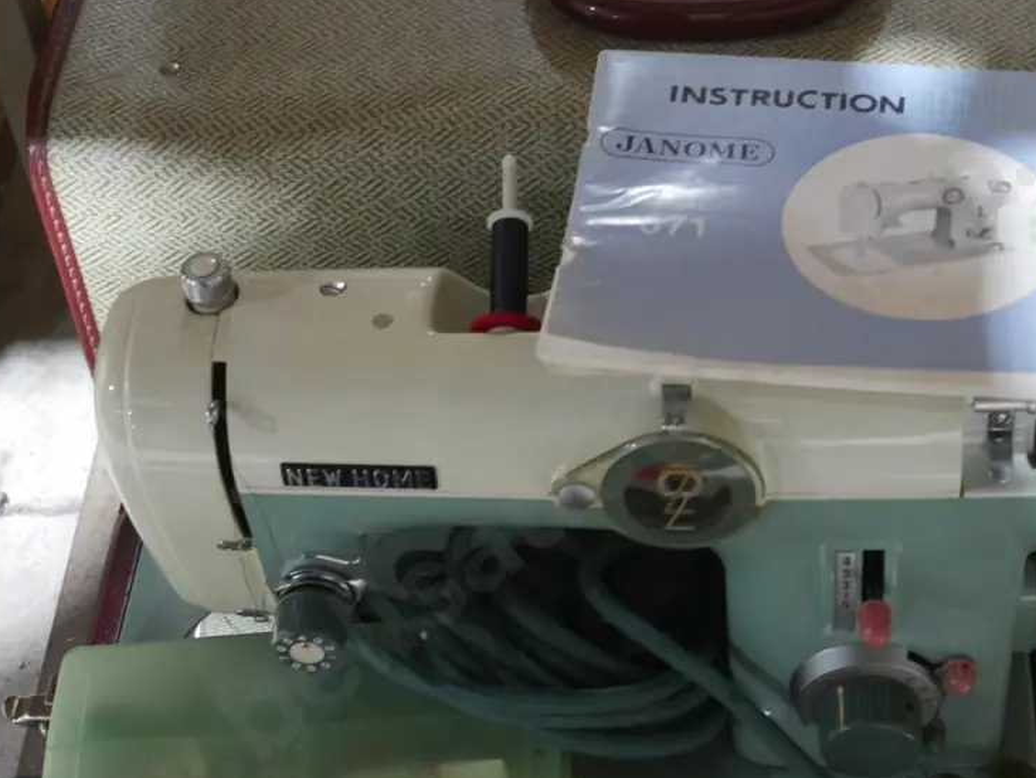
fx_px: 2096
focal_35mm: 70
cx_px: 551
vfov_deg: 21.0
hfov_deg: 27.8
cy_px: 503
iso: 3200
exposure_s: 1/60
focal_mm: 25
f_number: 5.3
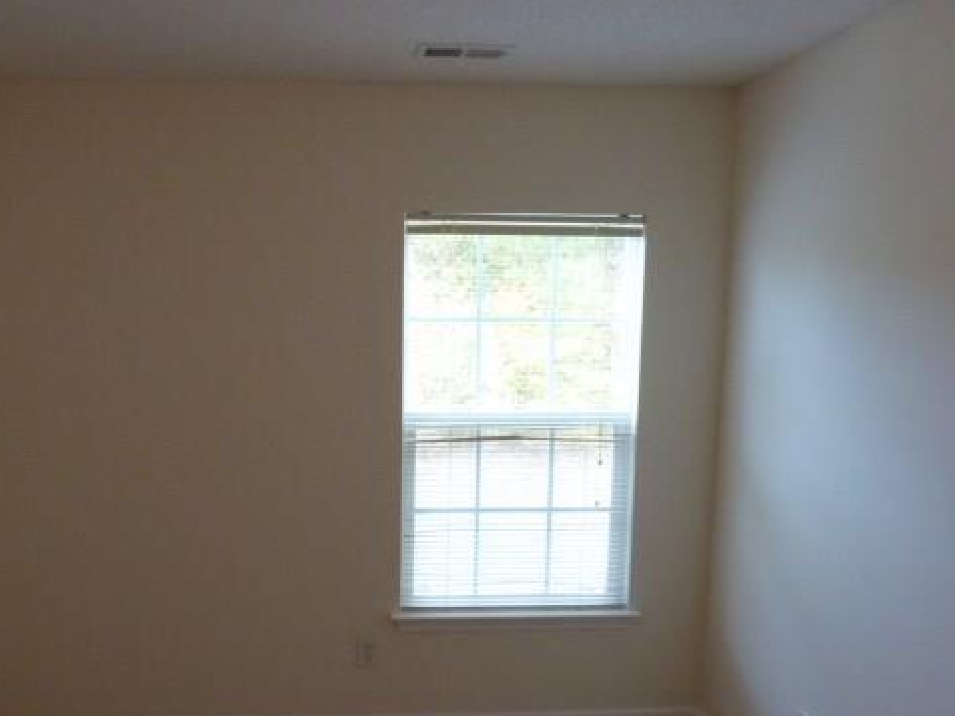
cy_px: 467
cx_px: 340
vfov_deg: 43.6
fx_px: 883
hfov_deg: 55.9
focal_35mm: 32
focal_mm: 4.3
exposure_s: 1/60
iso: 320
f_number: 3.3
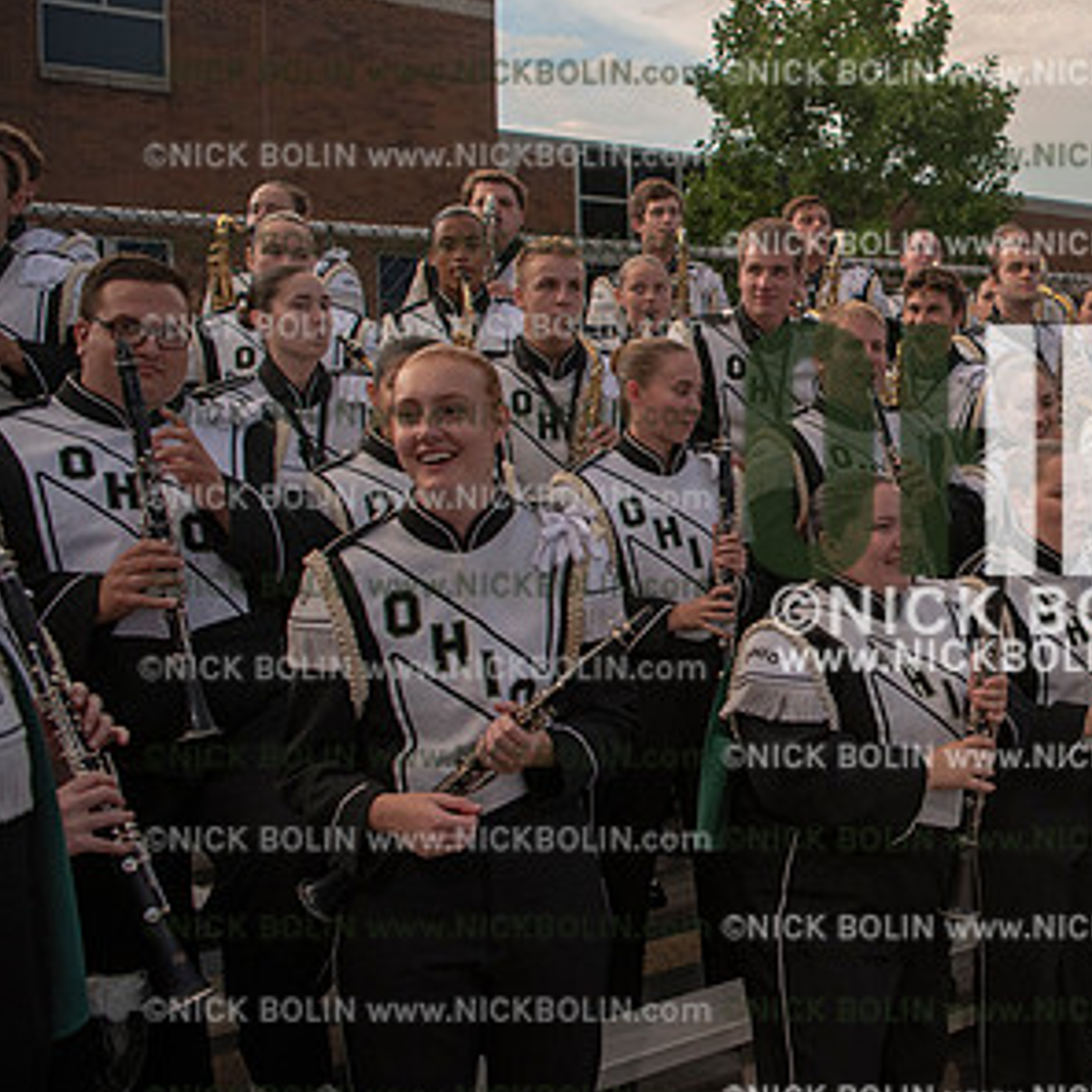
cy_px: 500
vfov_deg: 41.8
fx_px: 1428
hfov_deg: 38.7
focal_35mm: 40
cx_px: 1003
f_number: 3.2
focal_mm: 24
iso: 800
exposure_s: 1/640
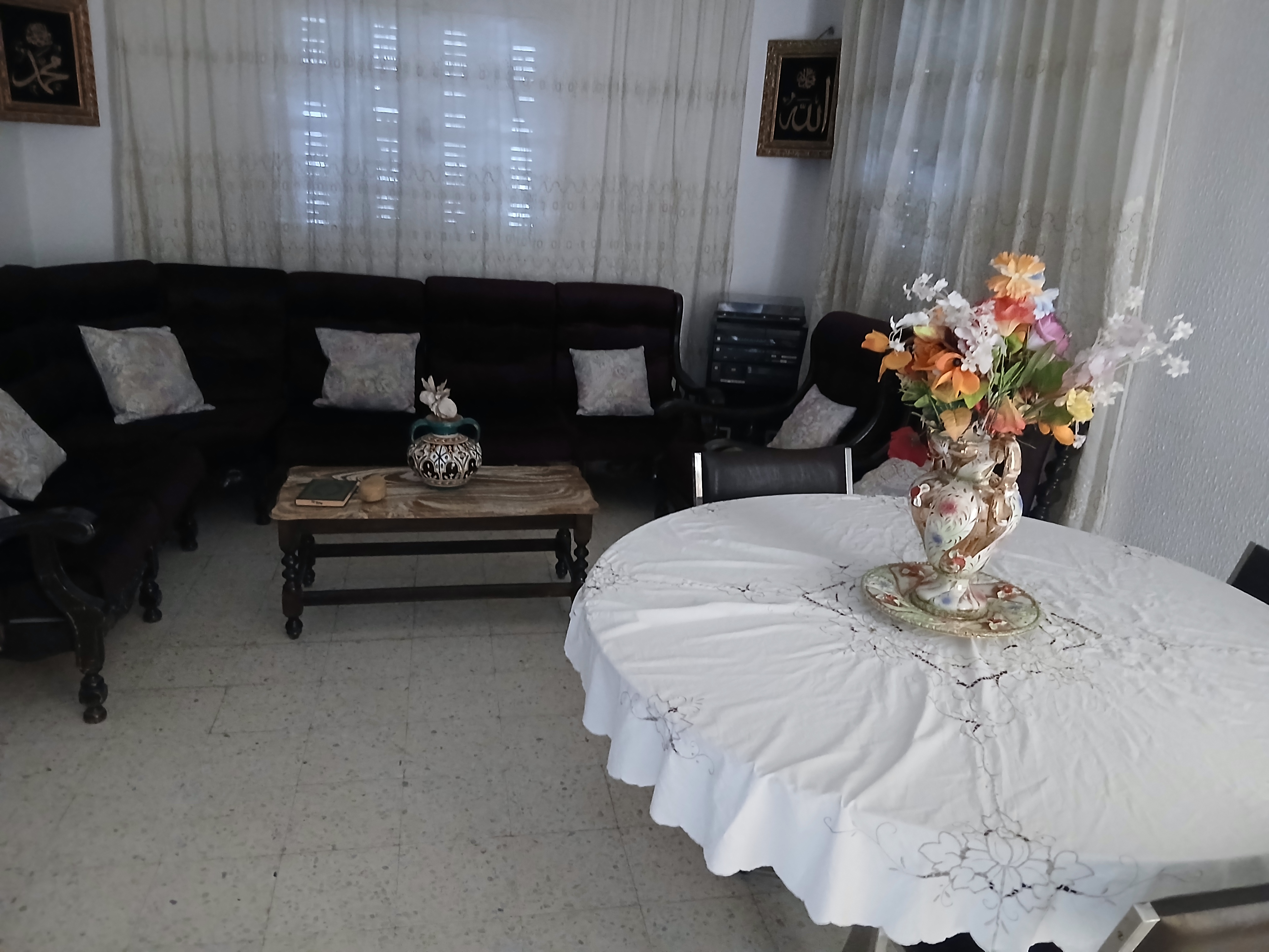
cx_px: 634
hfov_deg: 67.3
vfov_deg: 53.1
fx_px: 953
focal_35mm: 26
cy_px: 476
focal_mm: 3.98
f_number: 1.8
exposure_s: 1/16.7
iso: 1000
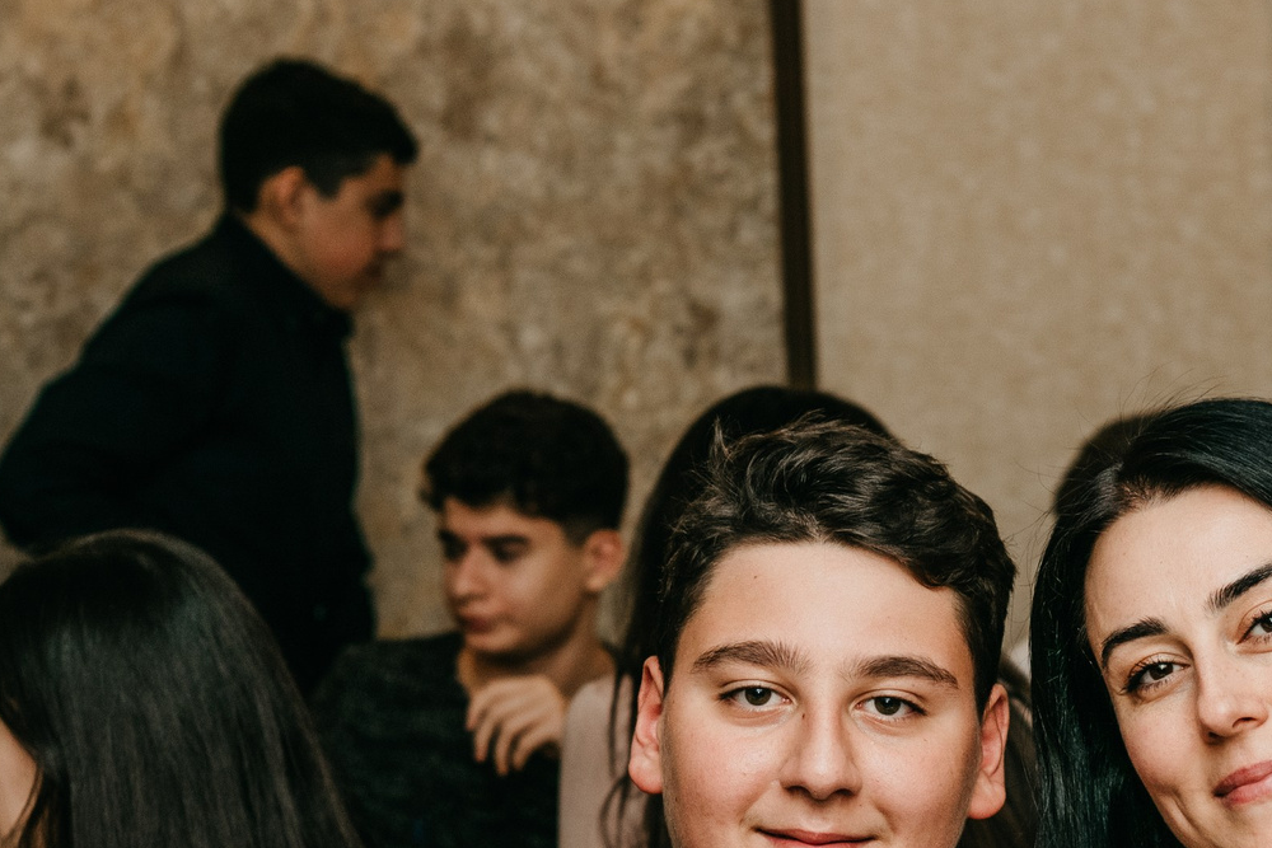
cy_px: 785
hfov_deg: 15.9
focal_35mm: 128
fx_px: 4523
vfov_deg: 10.6
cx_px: 1084
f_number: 4
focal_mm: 50
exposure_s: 1/160
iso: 125
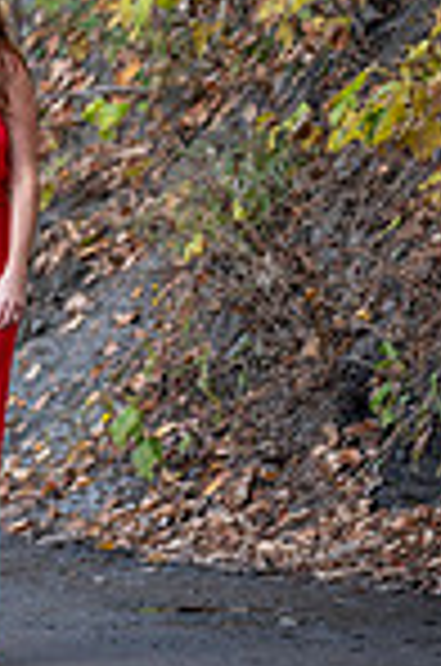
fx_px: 8418
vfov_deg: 4.5
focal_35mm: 456
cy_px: -108
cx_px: -79
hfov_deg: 3.0
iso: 640
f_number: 2.8
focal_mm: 150
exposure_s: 1/500
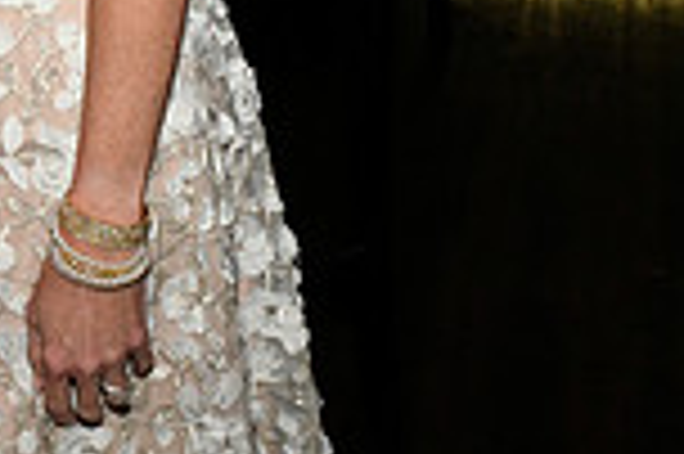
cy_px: -317
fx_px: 2904
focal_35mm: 153
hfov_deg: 12.8
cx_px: -310
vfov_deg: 8.6
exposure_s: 1/60
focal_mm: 40
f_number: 11
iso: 6400
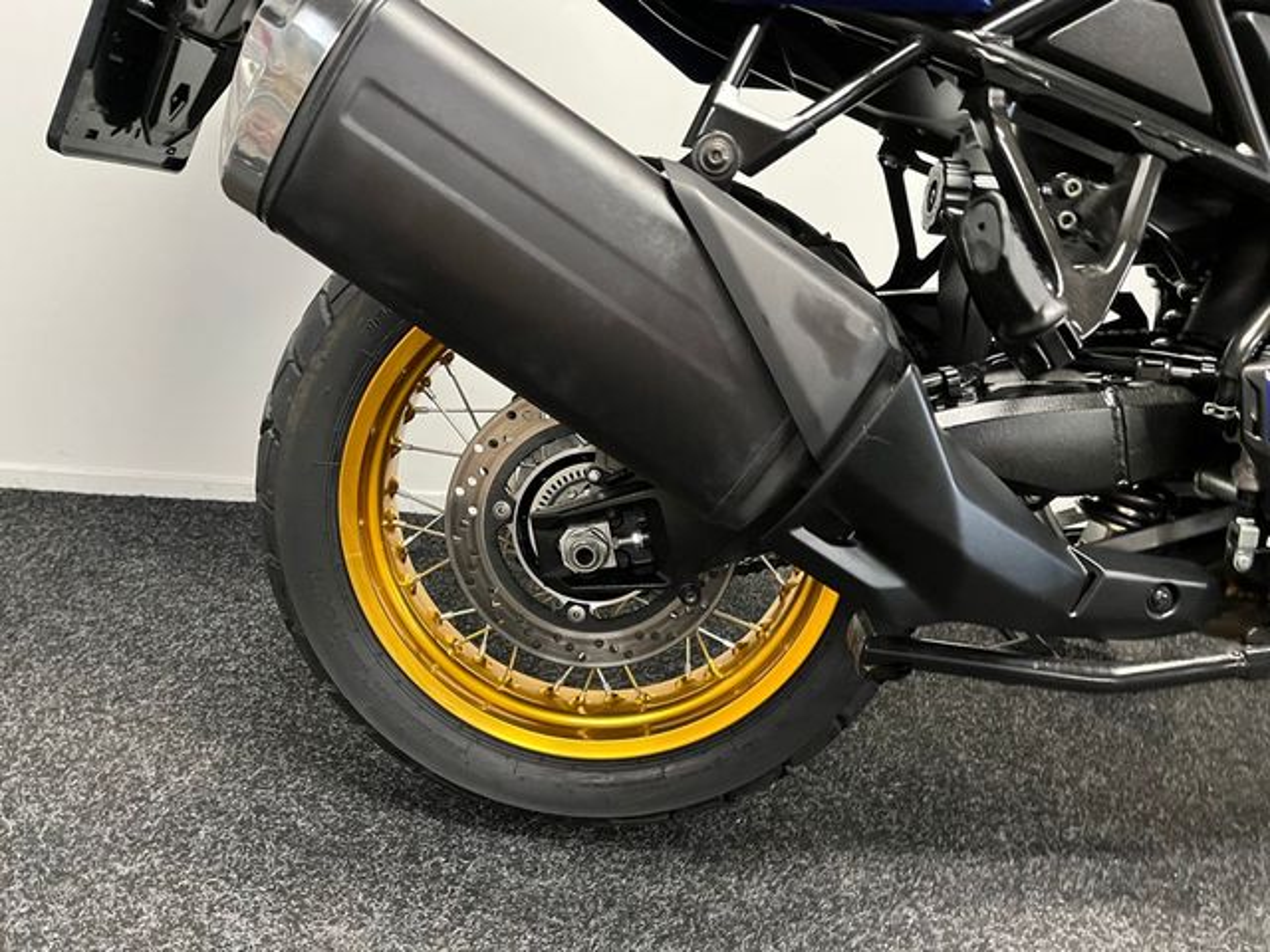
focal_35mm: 26
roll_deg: -3.3
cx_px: 635
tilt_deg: -17.6
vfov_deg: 53.1
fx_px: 954
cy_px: 476
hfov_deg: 67.3
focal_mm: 5.1
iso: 400
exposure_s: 1/33
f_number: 1.6
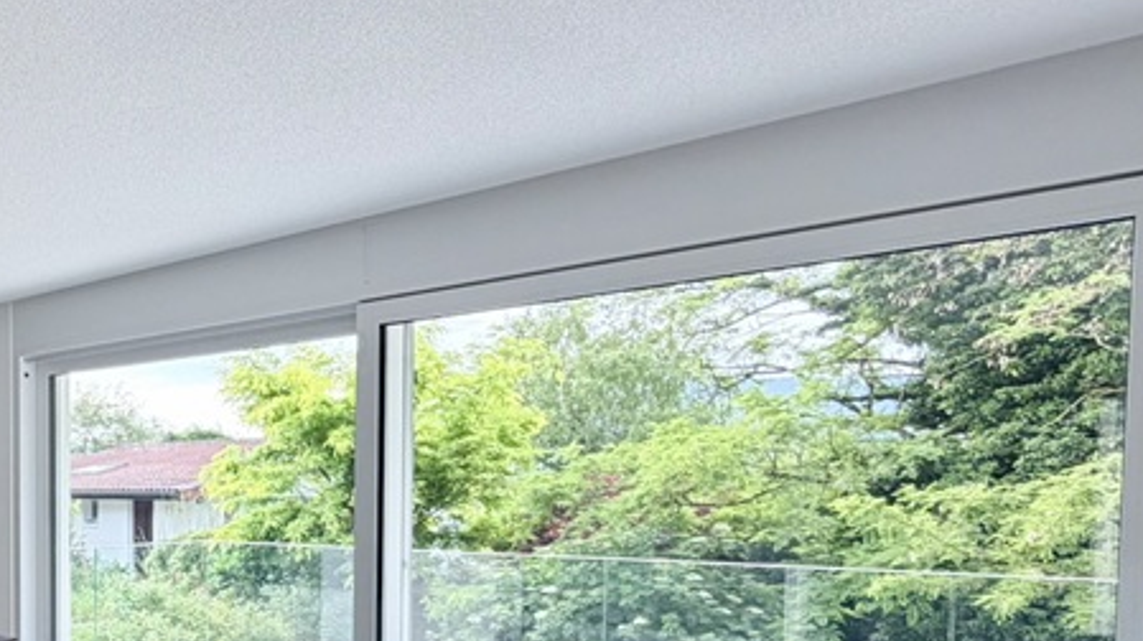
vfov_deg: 33.4
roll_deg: +0.6
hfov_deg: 47.3
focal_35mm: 34
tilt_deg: -1.7
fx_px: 1030
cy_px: 534
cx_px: -20
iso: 125
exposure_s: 1/121
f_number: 2.2
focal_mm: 2.22
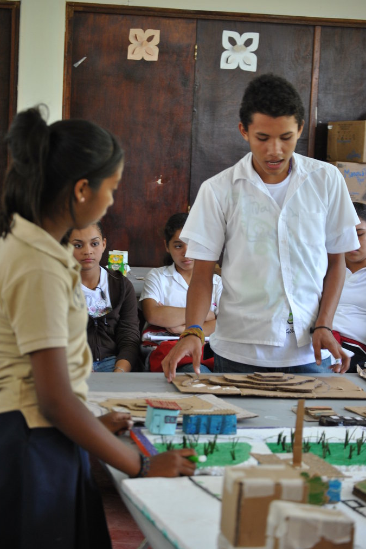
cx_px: 182
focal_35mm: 84
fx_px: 1274
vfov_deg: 24.3
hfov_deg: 16.4
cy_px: 275
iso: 200
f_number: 4
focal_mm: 55
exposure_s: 1/30
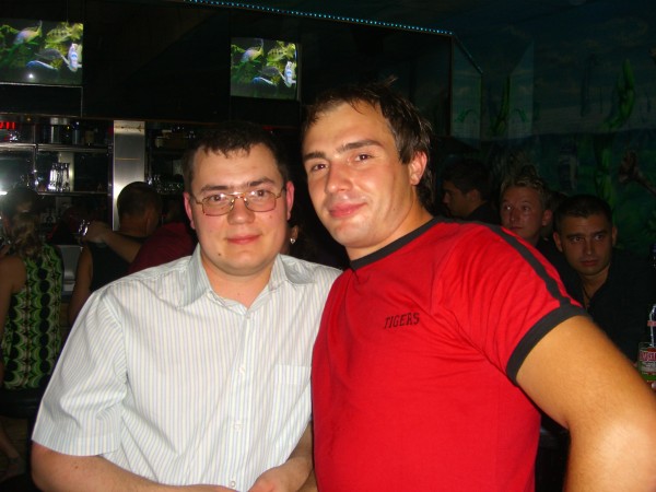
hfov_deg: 49.0
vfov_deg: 37.7
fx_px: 720
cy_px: 246
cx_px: 328
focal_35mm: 38
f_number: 2.8
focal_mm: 7.9
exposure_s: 1/60
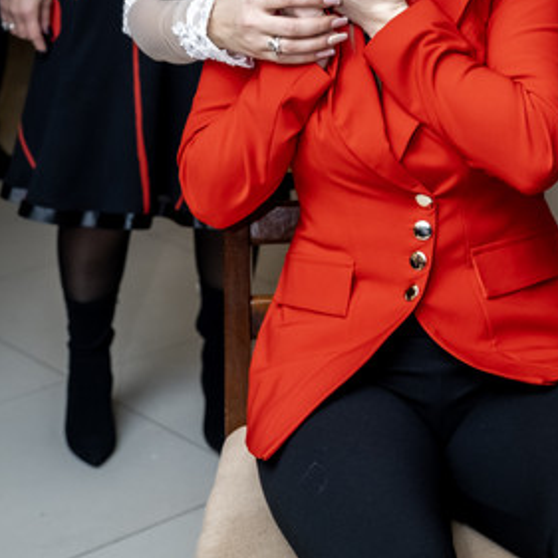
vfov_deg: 18.2
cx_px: 404
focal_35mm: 93
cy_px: -14
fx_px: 1696
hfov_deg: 18.6
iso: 1250
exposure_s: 1/125
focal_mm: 32.1
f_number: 2.8
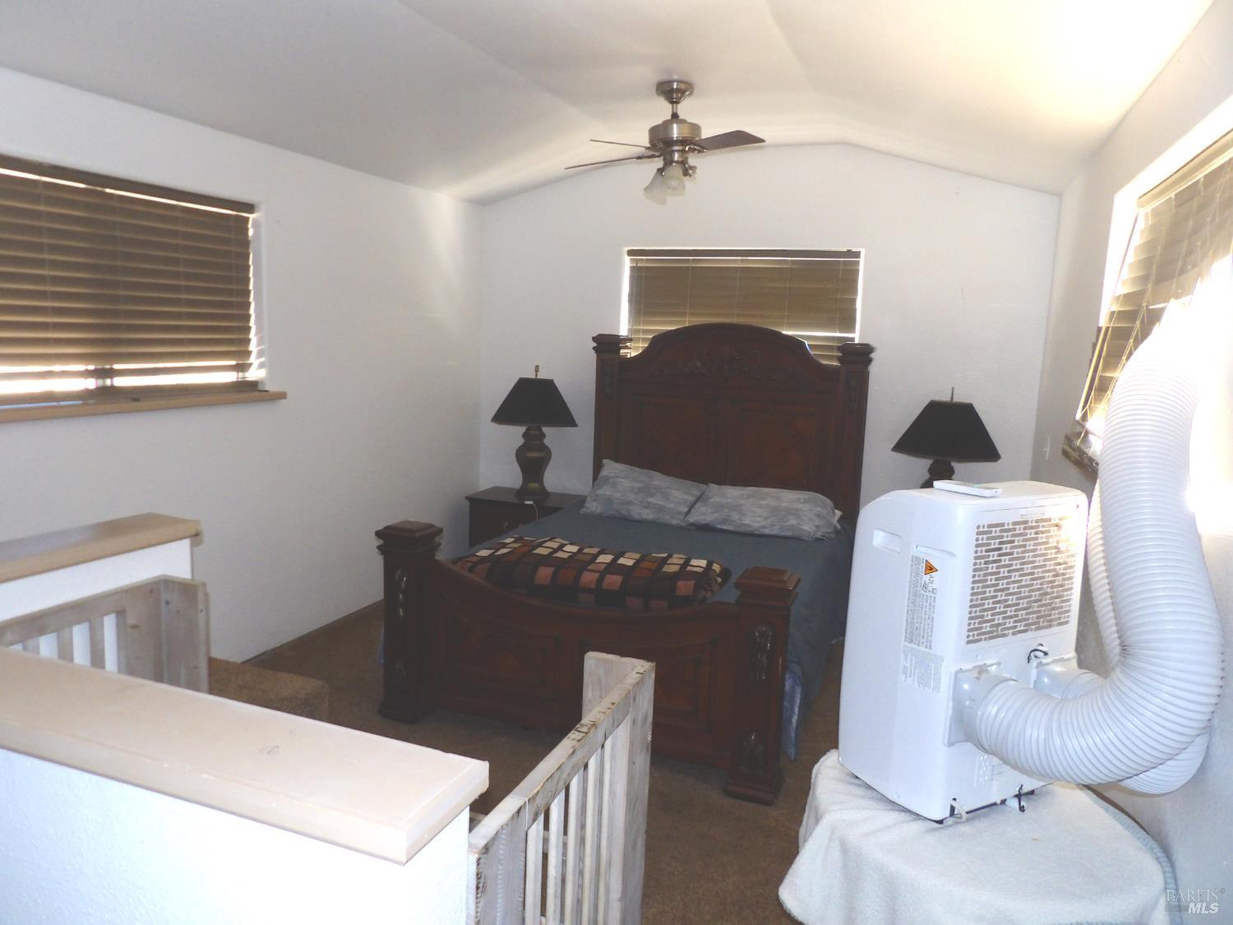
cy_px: 462
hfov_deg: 71.6
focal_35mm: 24
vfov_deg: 56.8
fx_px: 855
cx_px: 616
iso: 200
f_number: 3.2
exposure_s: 1/25
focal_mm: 4.3
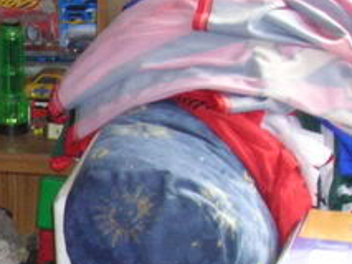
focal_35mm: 203
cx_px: -286
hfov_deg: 9.3
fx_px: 2065
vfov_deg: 7.3
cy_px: 254
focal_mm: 9
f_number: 3.4
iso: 200
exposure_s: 1/60.1
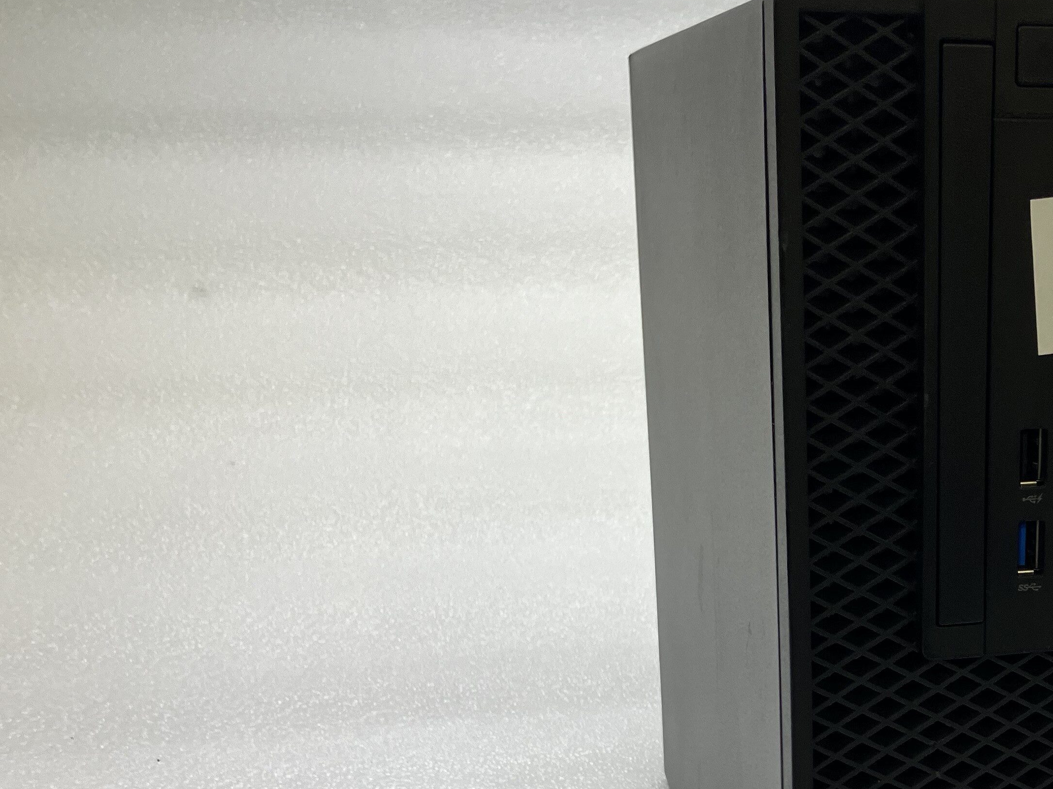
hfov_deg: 34.5
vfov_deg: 27.5
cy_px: 625
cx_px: 970
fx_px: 1582
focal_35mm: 52
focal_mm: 3.99
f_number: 1.8
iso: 64
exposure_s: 1/120
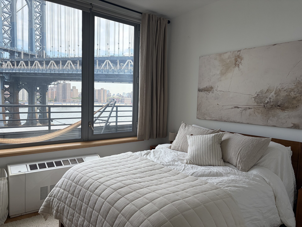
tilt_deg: -3.6
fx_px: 227
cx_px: 151
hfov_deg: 67.3
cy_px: 114
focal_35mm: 26
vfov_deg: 53.1
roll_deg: -0.6
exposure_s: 1/756
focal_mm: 5.96
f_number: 1.6
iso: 64
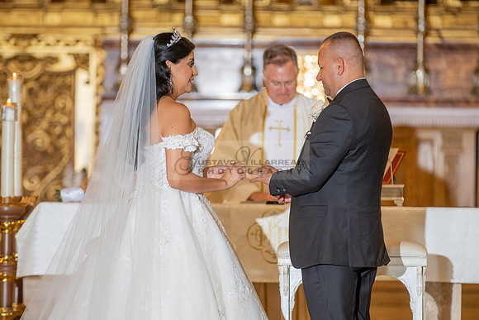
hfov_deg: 10.9
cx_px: 246
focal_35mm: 188
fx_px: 2507
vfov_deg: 7.3
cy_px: 160
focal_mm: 180
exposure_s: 1/200
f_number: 2.8
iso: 1000
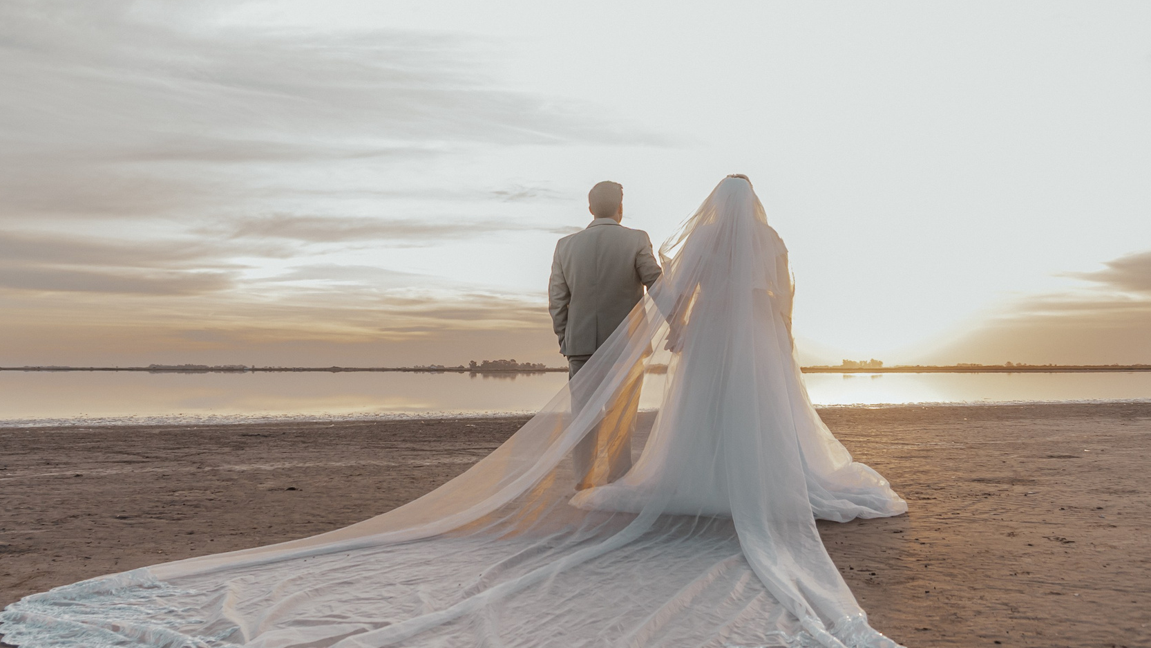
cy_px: 289
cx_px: 517
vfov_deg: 29.0
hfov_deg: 49.3
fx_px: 1251
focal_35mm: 41
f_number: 3.5
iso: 400
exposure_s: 1/320
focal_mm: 16
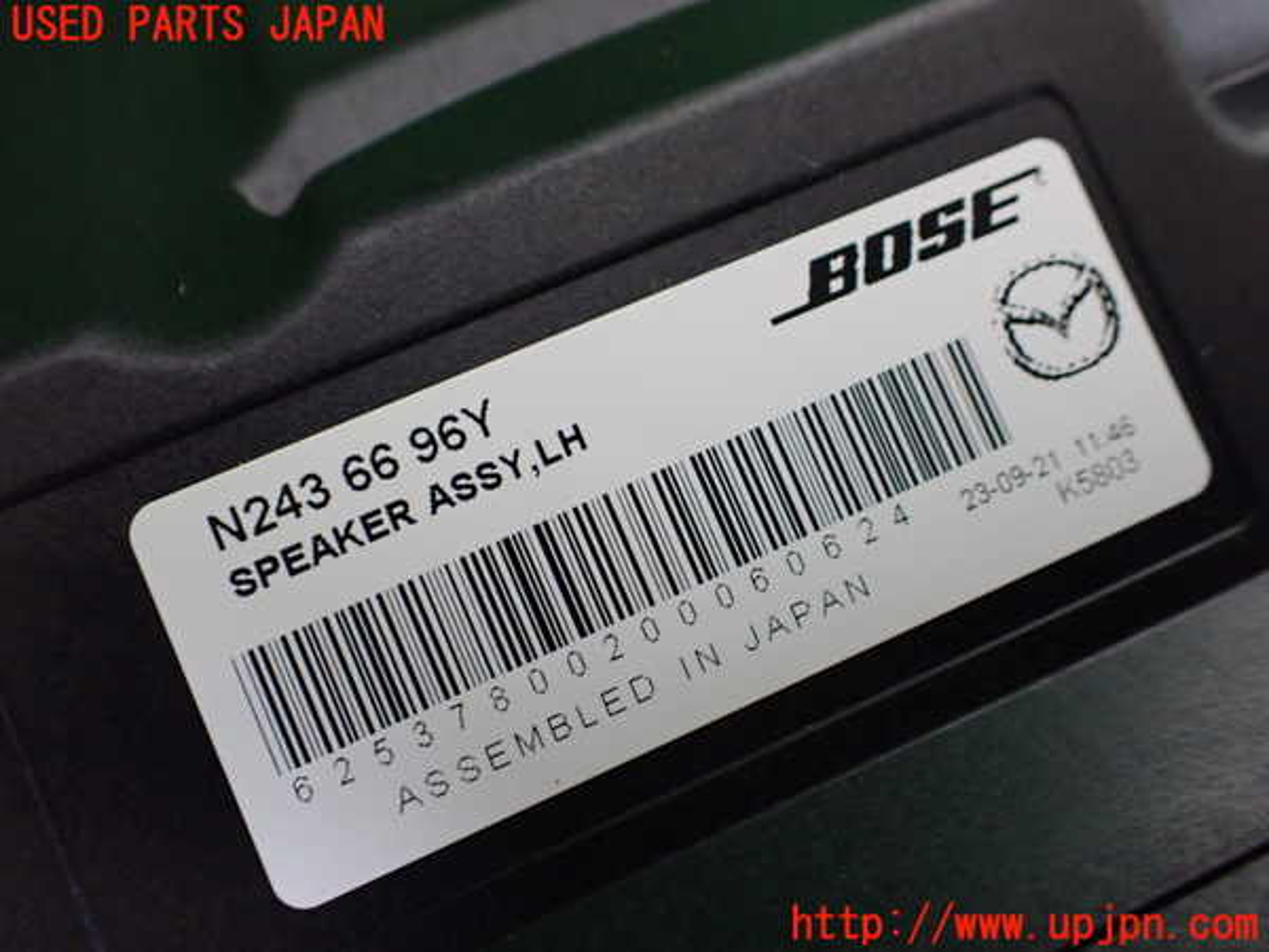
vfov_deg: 46.8
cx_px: 634
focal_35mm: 30
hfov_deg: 60.0
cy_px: 476
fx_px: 1100
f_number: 2.3
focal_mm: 5.4
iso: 800
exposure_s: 1/80
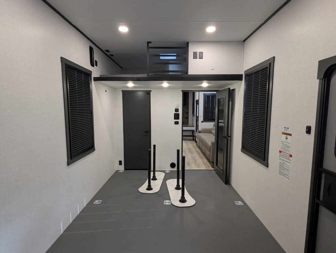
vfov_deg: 71.7
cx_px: 167
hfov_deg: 87.7
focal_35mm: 18
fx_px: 175
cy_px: 127
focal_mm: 2.35
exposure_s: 1/65
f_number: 2.2
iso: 303
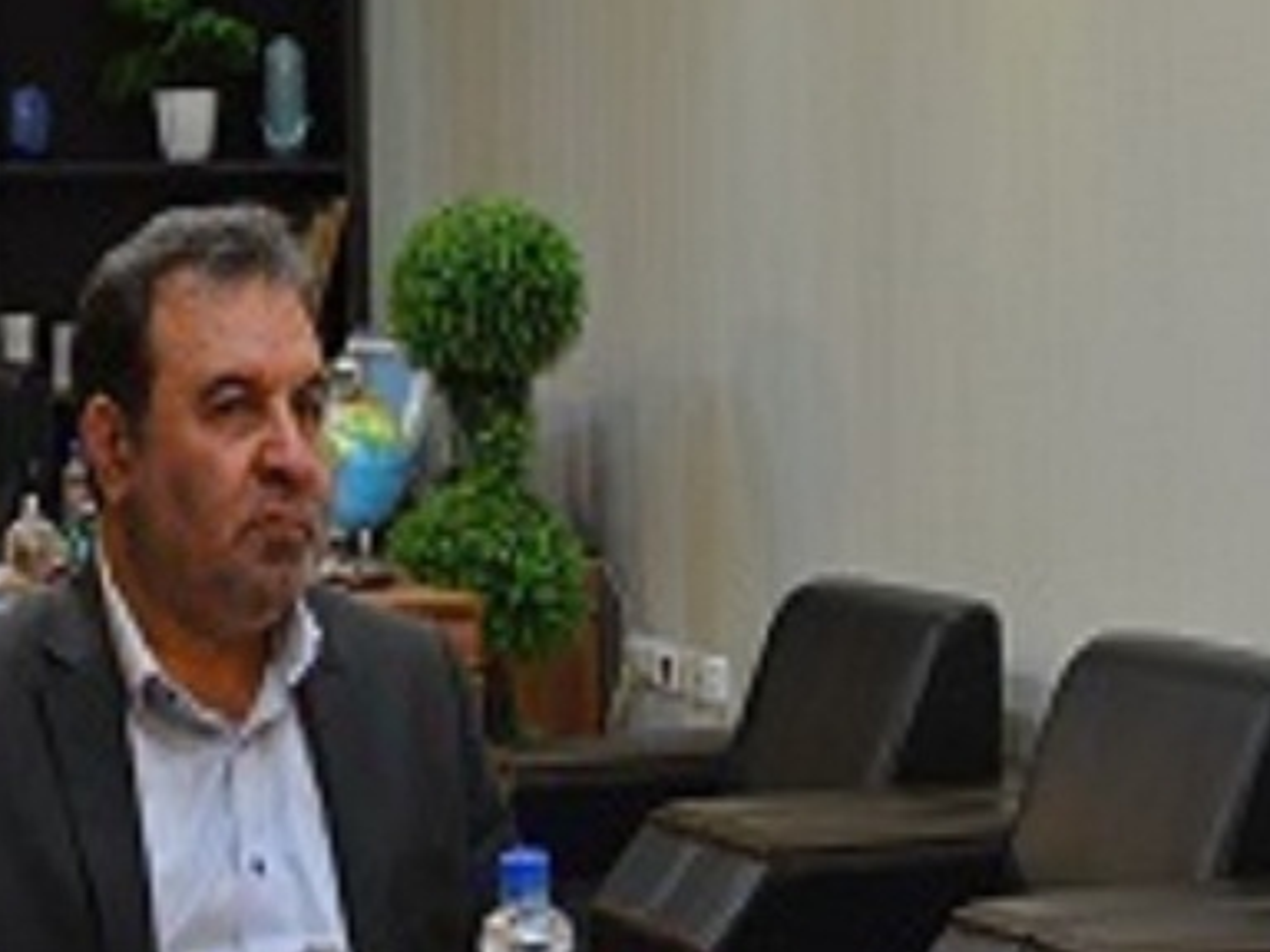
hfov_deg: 18.3
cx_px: 929
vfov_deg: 13.8
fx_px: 3926
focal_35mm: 107
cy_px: 450
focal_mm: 38
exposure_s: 1/20
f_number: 4.5
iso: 400
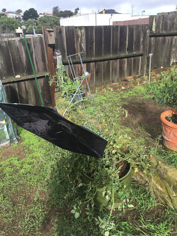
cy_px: 118
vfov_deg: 61.7
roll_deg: +1.9
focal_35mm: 29
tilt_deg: -20.8
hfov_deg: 48.2
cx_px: 88
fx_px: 198
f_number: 2.2
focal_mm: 4.15
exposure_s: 1/591
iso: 25
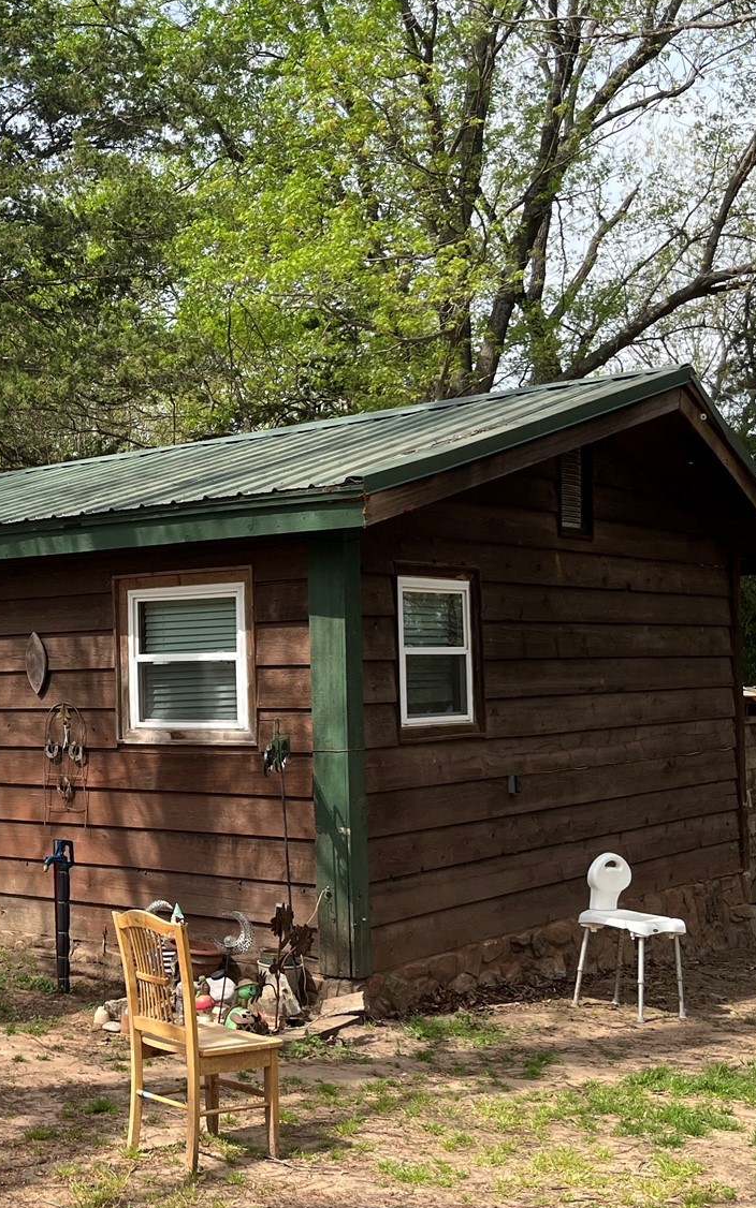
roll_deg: +1.9
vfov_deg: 42.6
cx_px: 8
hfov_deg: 26.1
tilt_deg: +2.3
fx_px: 1549
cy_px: 655
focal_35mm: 47
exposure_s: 1/2024
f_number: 1.6
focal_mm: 5.1
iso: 50
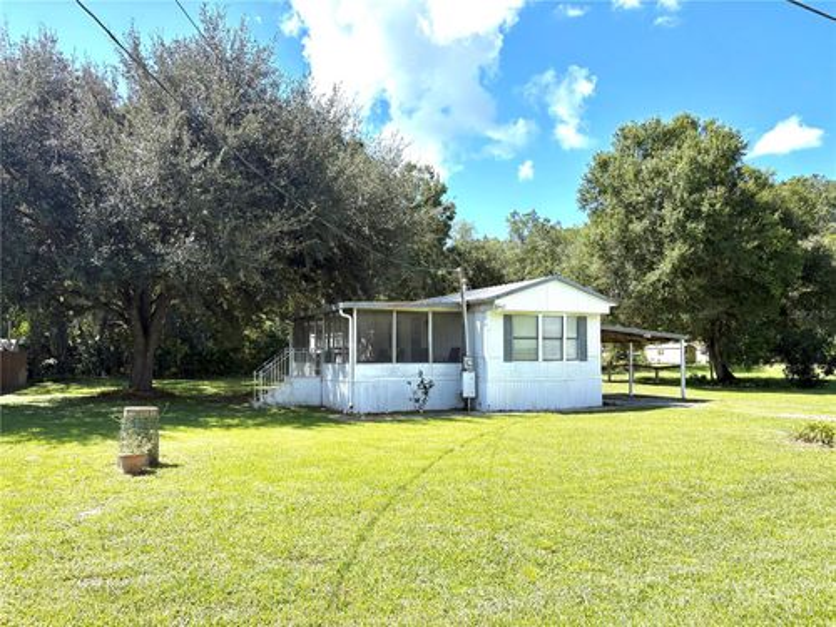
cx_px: 418
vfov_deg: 53.1
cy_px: 314
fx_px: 628
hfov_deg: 67.3
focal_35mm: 26
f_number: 1.6
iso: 50
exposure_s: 1/1848
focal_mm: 5.96
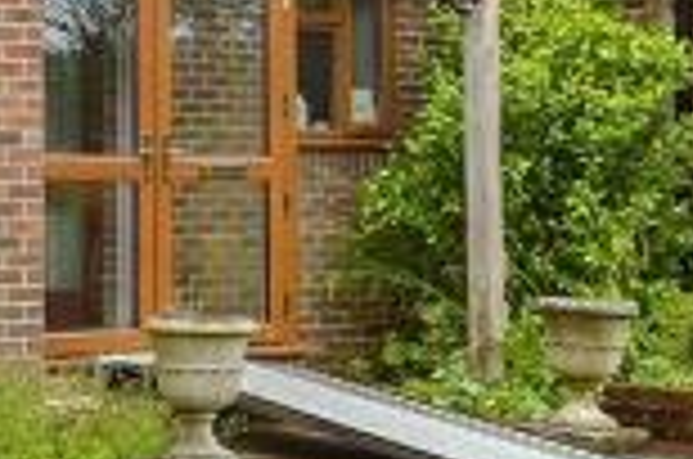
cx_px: -436
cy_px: 119
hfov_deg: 17.7
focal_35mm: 100
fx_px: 1921
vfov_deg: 13.6
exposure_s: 1/125
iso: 160
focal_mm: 10
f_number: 8
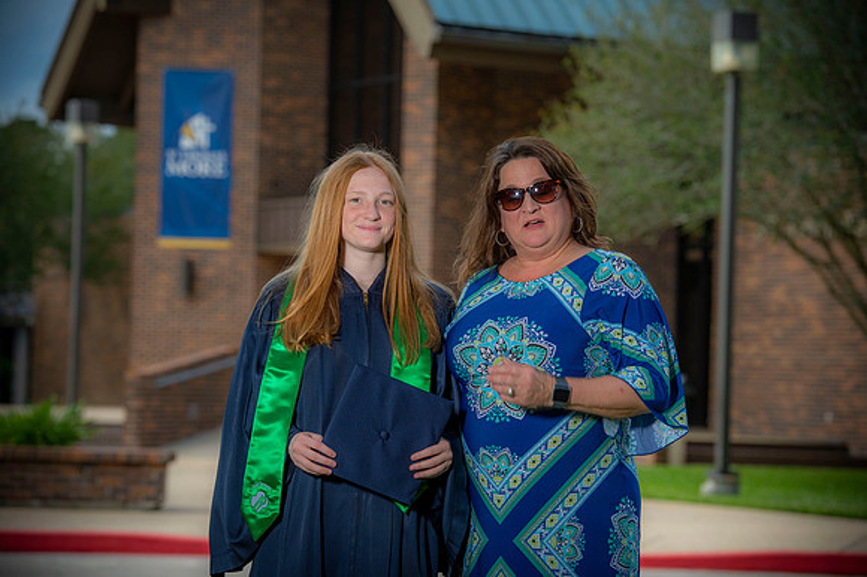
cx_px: 434
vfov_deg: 11.2
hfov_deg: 16.8
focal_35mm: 122
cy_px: 288
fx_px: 2936
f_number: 5.6
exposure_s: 1/250
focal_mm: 122
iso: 80
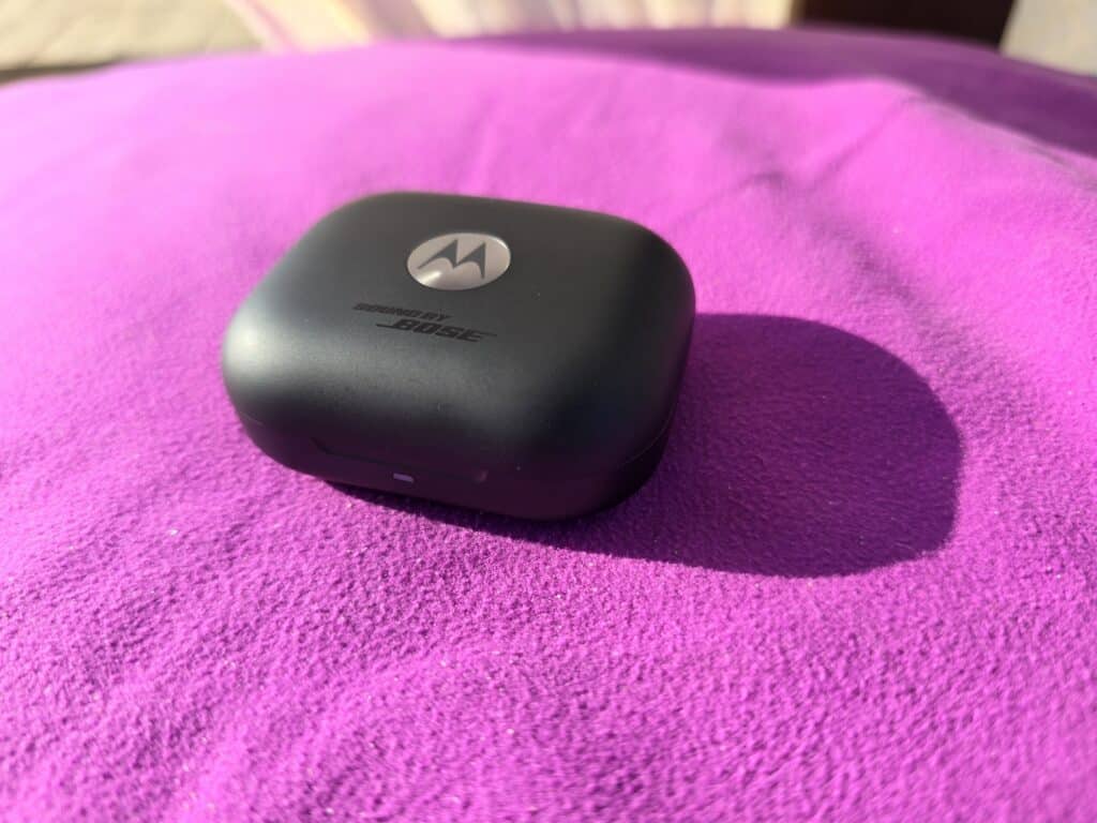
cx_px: 548
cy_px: 412
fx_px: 729
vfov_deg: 58.9
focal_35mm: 23
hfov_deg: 73.9
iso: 12
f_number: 1.7
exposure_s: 1/296
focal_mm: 6.3
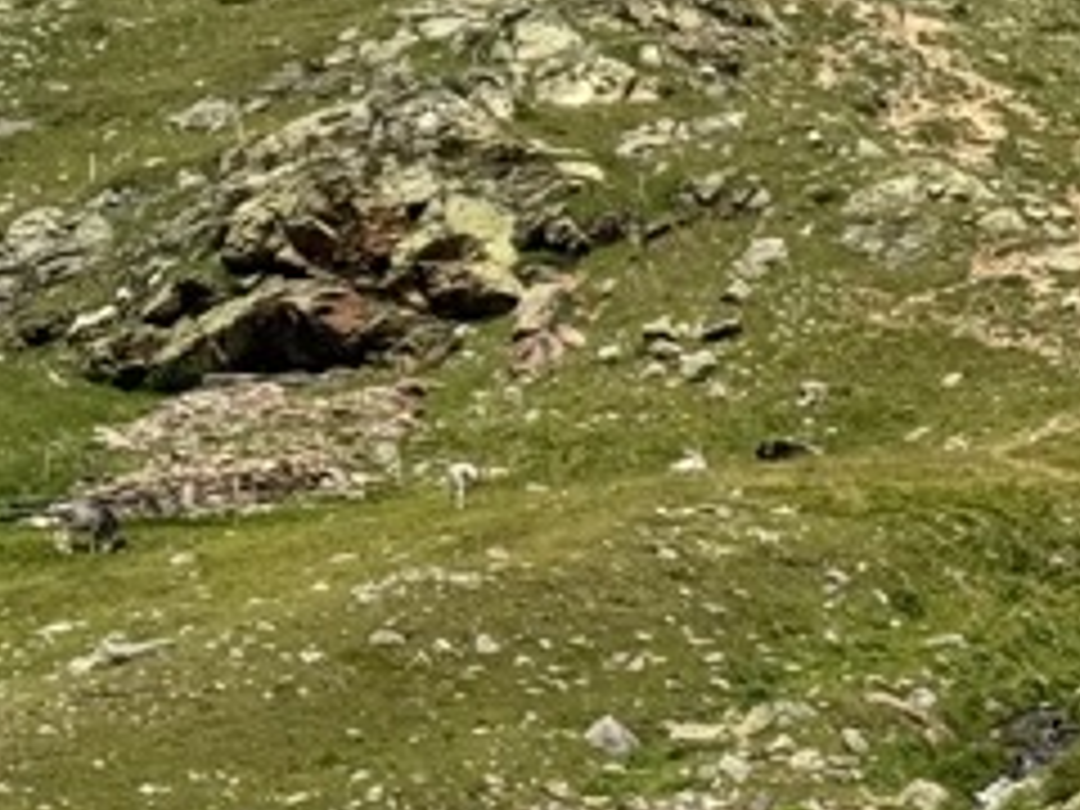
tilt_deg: -3.9
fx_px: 6396
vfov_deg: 7.2
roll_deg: +0.2
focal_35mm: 205
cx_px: 972
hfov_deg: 9.6
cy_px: 562
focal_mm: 6.76
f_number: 1.78
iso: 64
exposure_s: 1/4975
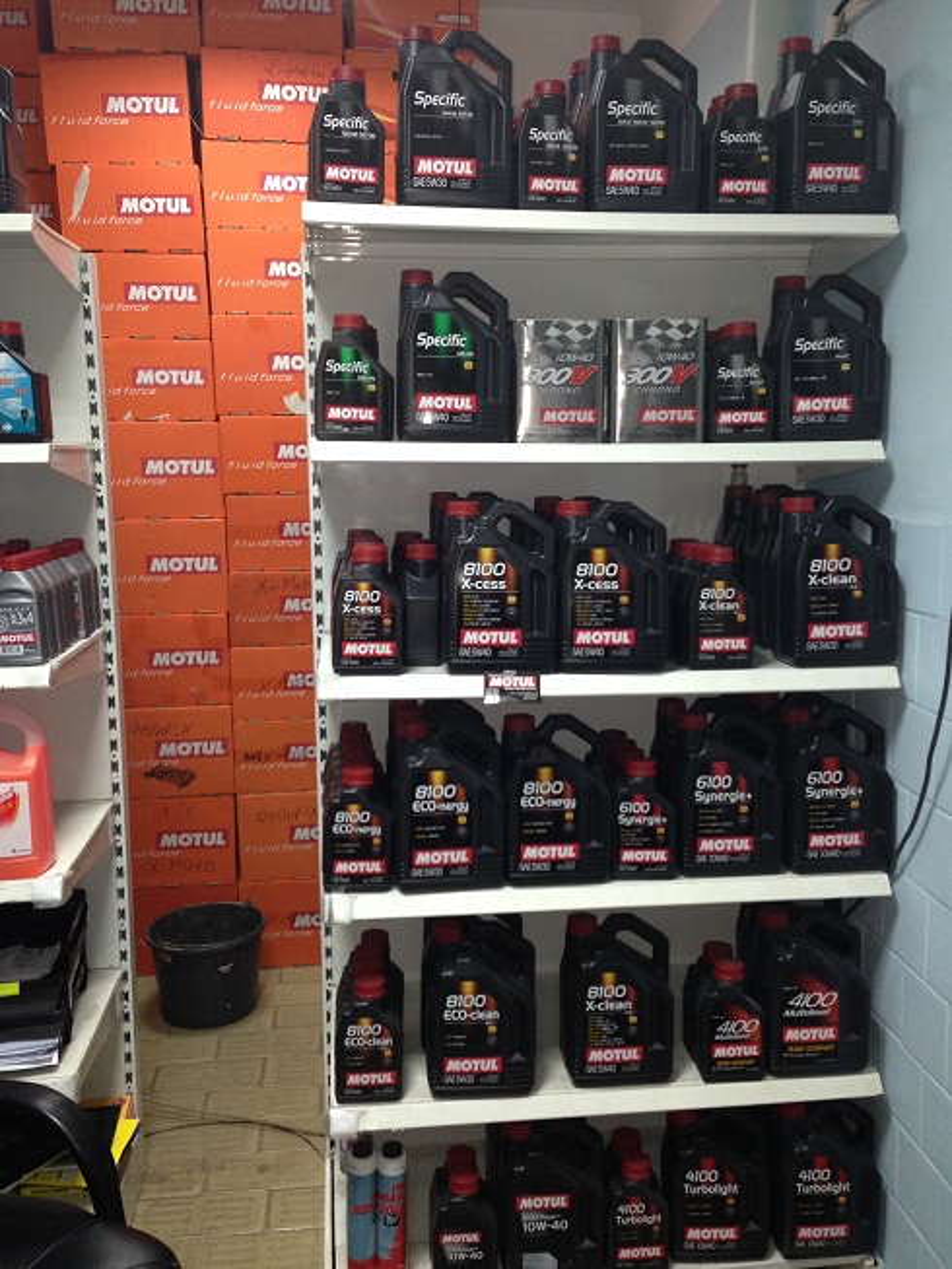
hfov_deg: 43.0
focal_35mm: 33
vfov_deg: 55.3
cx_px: 476
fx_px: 1210
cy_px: 634
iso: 160
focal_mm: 4.12
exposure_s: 1/20
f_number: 2.4
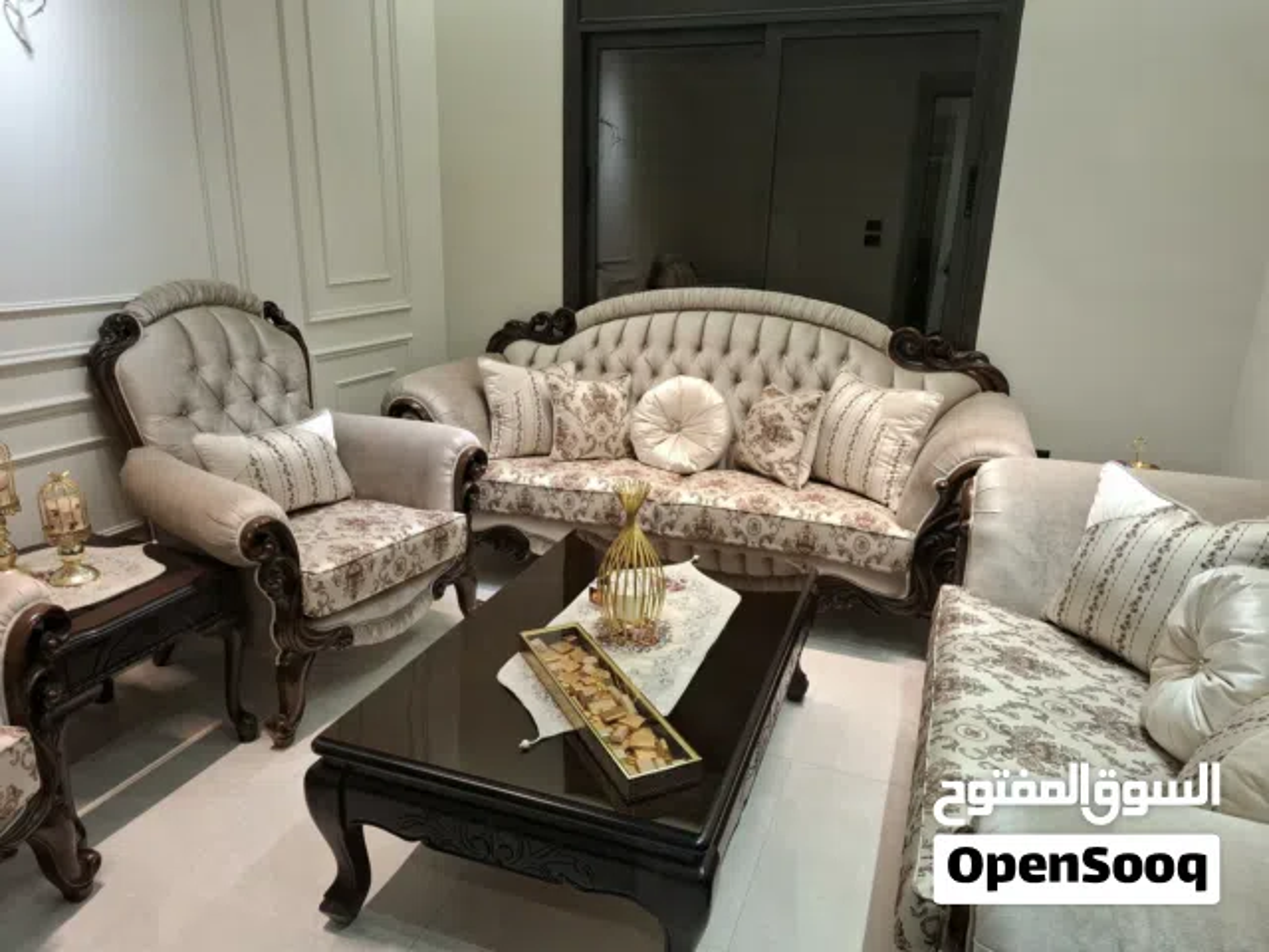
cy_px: 476
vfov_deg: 58.9
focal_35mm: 23
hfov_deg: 73.9
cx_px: 634
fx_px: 843
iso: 200
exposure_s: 1/100
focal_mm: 5.54
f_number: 1.8
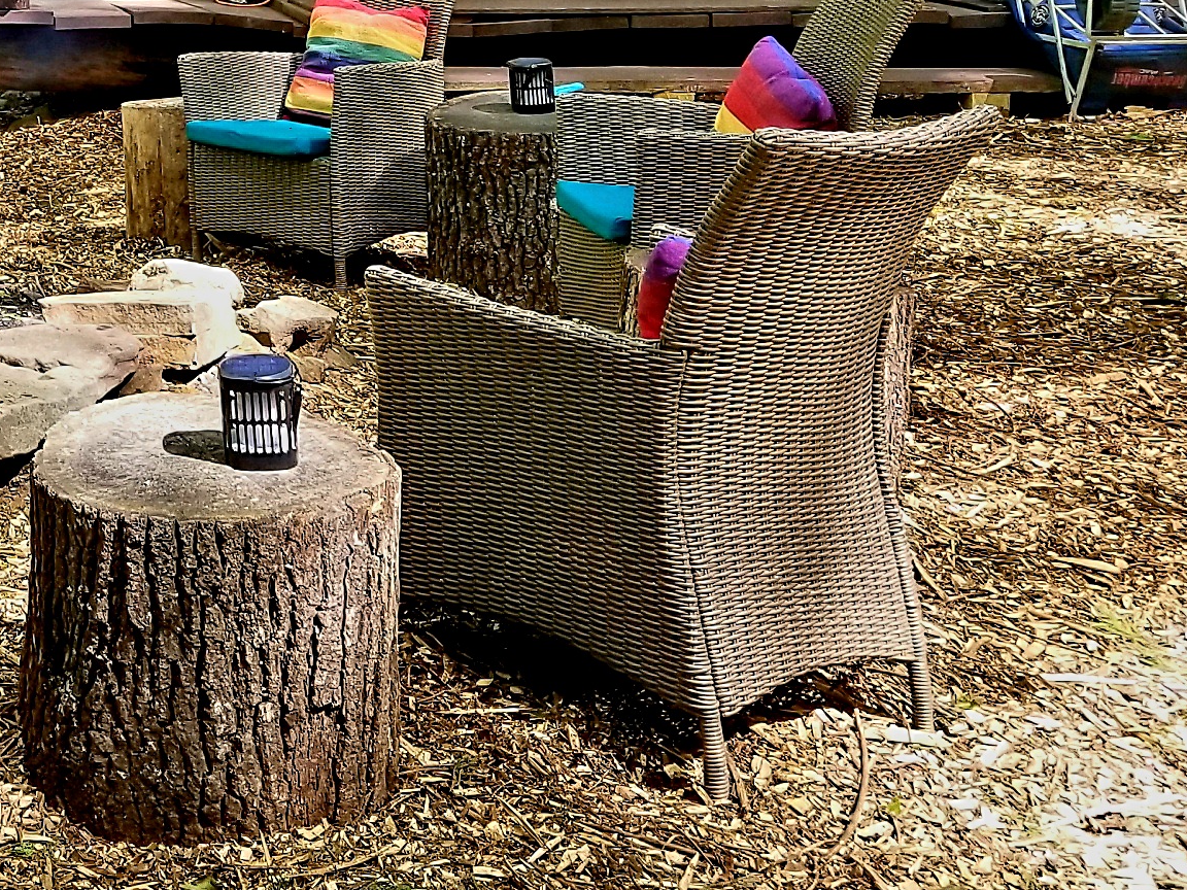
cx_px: -259
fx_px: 2229
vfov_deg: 21.3
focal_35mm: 65
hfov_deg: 26.3
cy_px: -117
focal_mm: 4.3
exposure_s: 1/370
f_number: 1.7
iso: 50
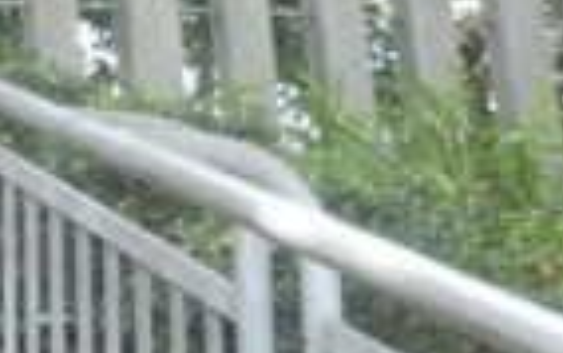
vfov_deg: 9.2
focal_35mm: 143
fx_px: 2196
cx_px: -579
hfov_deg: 12.7
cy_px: 127
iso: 250
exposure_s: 1/60
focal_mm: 4.3
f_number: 3.3
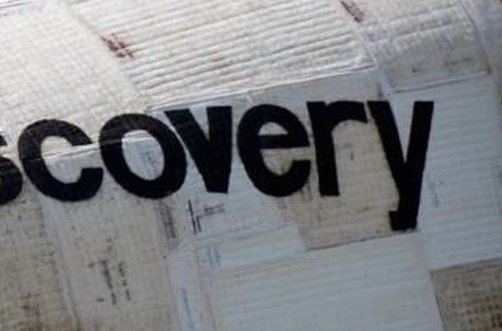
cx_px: 44
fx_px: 8421
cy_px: 175
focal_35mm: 606
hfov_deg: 3.4
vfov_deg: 2.3
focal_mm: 200
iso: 200
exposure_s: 1/1250
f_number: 5.6
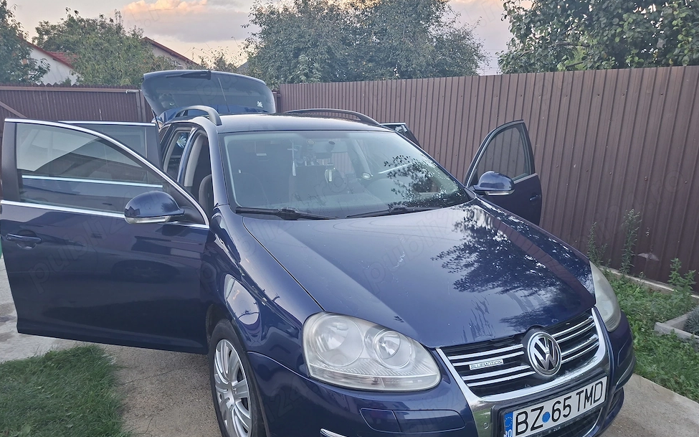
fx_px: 476
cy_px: 240
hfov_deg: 72.6
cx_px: 355
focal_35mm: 25
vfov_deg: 49.2
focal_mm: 5.54
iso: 80
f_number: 1.8
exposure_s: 1/120
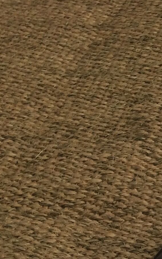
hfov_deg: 10.8
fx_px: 784
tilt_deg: -49.4
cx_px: 321
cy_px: 334
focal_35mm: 111
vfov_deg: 17.6
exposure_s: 1/1026
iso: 32
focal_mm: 4.15
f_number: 2.2
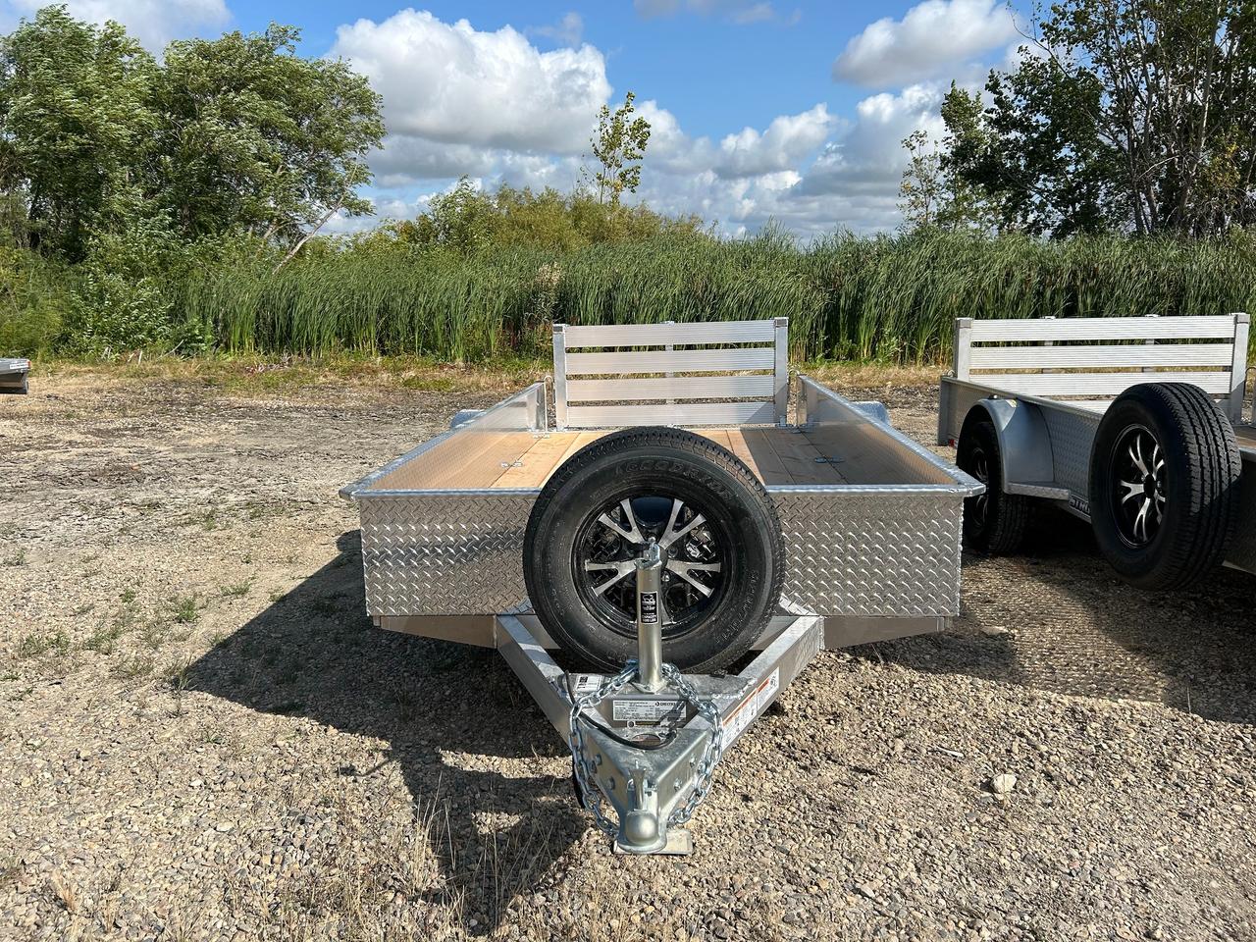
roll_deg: +1.2
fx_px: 943
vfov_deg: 53.1
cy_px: 471
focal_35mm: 26
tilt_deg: -9.3
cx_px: 628
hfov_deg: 67.3
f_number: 1.5
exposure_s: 1/5319
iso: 50
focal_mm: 5.7
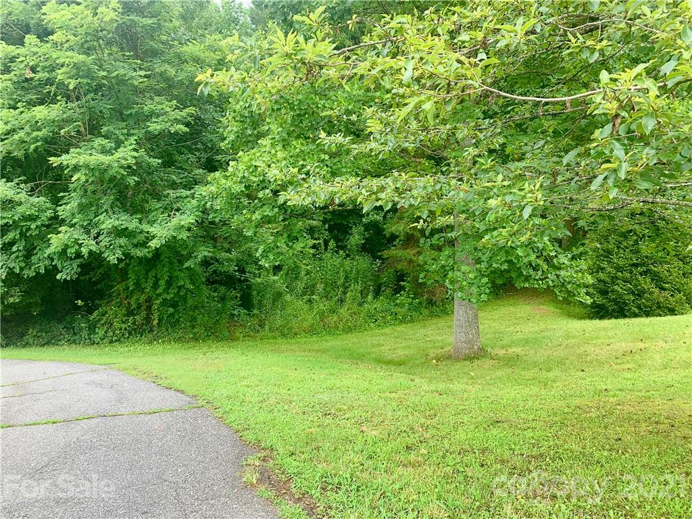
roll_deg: -0.7
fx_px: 520
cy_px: 260
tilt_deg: -4.6
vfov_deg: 53.1
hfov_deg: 67.3
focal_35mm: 26
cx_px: 346
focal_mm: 4.25
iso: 25
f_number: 1.8
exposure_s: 1/280
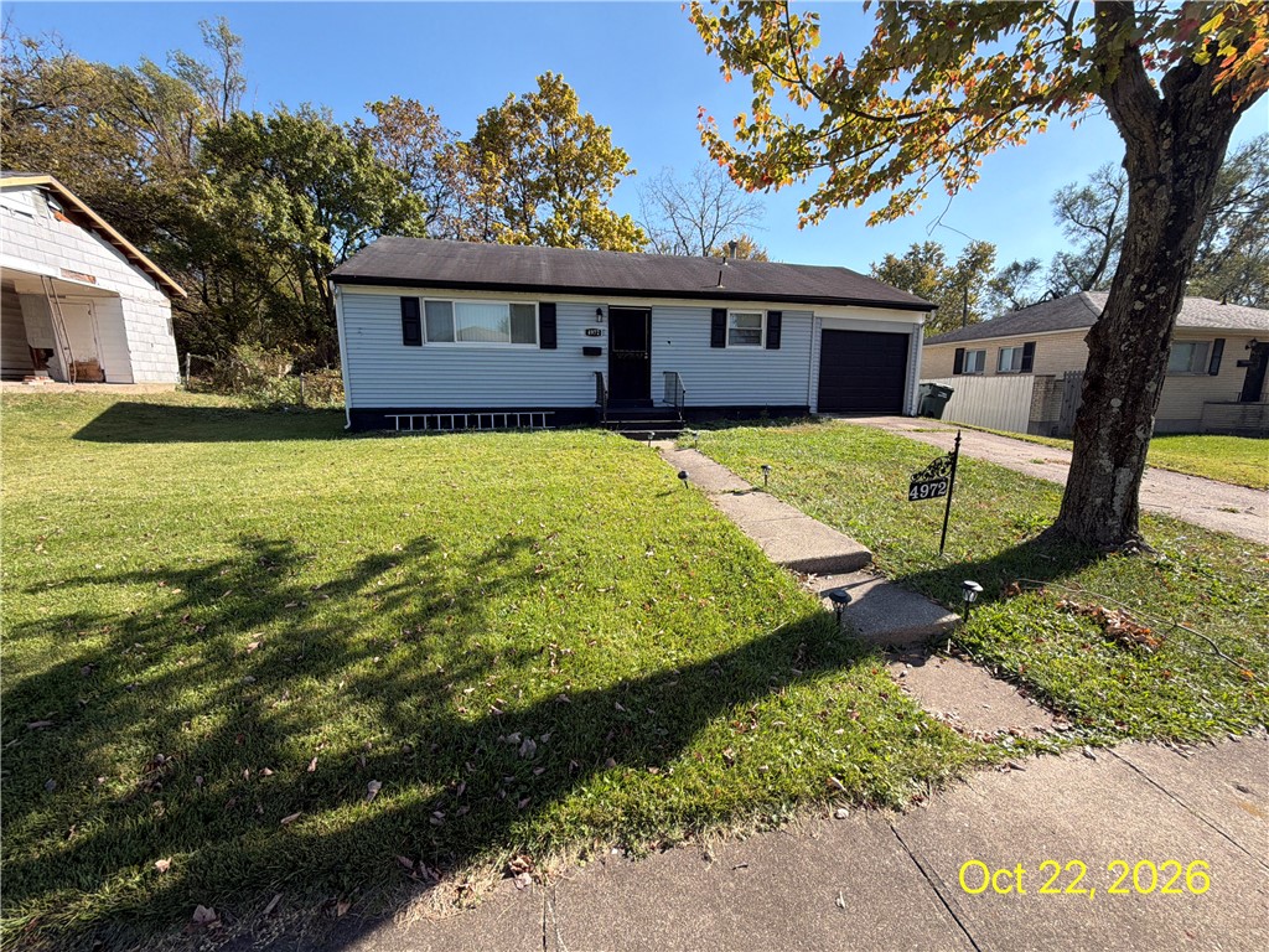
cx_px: 634
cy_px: 476
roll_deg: +0.2
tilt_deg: -10.3
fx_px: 513
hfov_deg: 102.1
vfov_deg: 85.7
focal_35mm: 14
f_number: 2.2
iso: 40
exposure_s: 1/679
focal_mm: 2.22
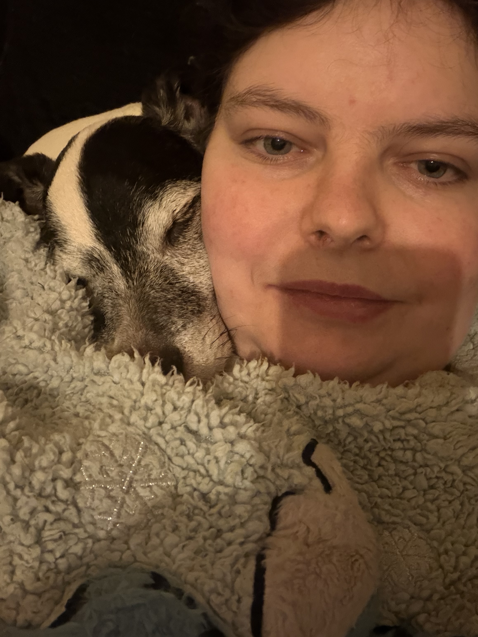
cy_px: 318
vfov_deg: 60.0
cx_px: 239
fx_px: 552
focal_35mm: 30
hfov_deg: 46.8
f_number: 1.9
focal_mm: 2.71
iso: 800
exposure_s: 1/17
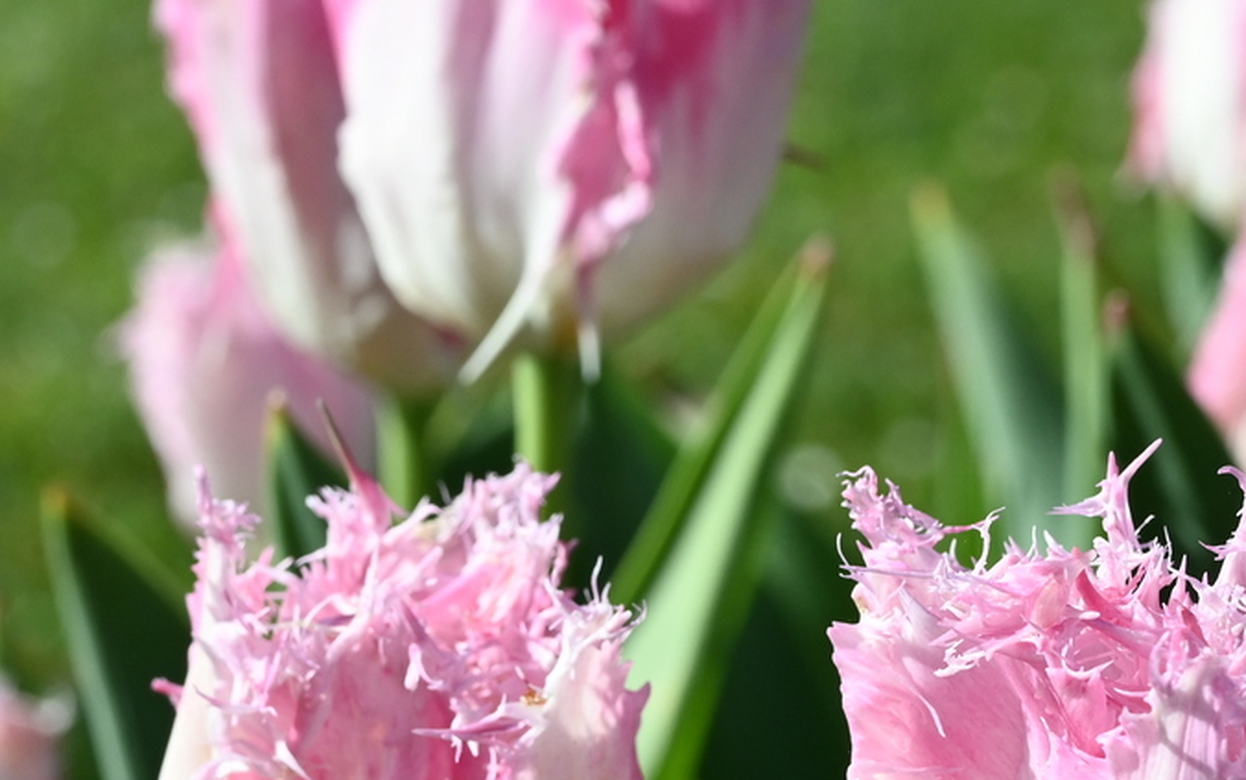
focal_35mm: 113
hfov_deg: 18.4
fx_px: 3838
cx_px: 533
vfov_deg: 11.6
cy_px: 494
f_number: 10
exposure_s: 1/1250
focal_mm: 50
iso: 640
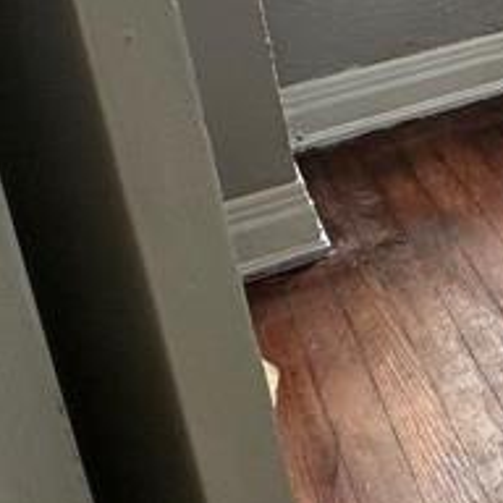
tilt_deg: -13.6
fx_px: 1085
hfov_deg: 16.8
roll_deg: +0.4
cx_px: 1087
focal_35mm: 66
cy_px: -131
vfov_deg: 23.4
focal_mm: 2.22
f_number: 2.2
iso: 100
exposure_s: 1/99
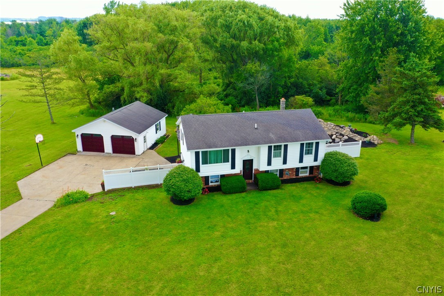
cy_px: 148
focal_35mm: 28
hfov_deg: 65.5
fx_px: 345
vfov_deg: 46.4
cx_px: 222
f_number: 8
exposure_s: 1/50
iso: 100
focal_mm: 10.26
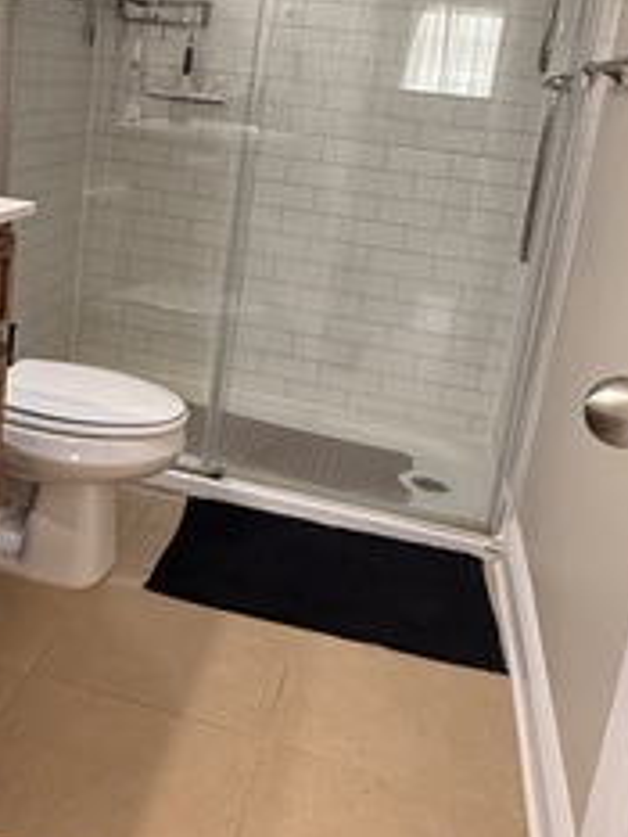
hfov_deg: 35.1
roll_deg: -6.5
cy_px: 296
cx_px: 147
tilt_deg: -12.9
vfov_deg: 46.2
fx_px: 967
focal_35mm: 40
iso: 250
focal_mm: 2.22
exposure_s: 1/60
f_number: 2.2
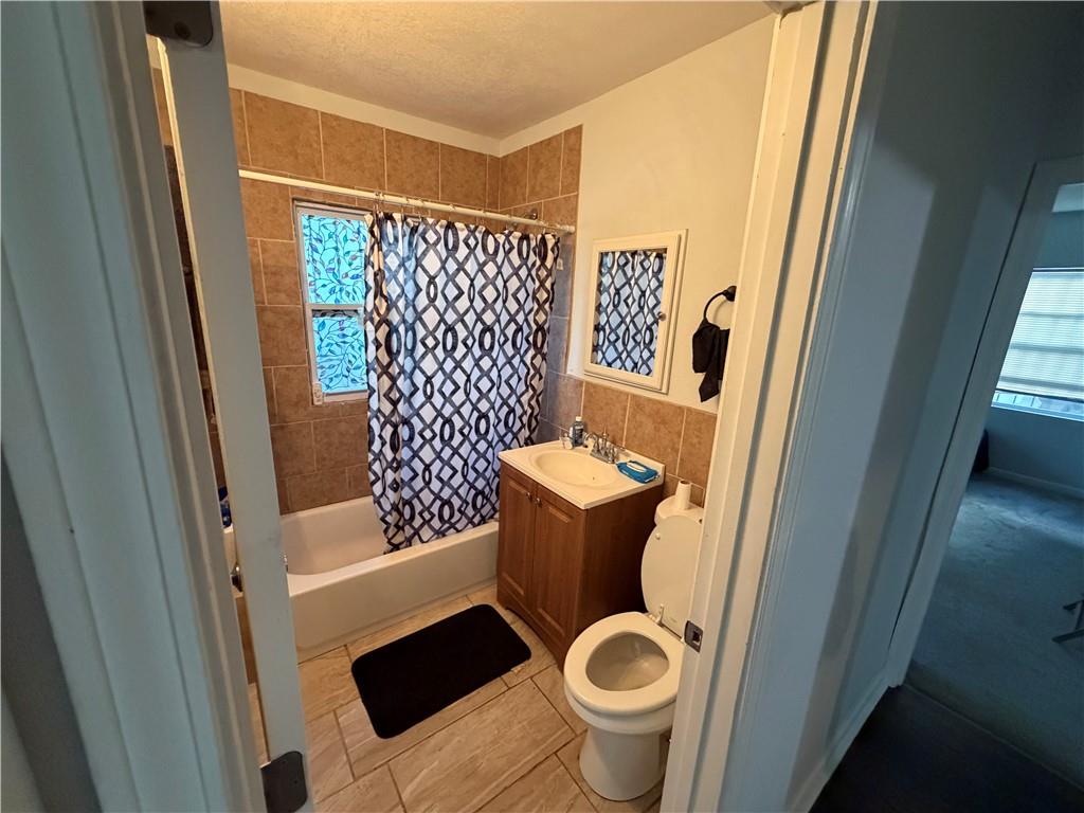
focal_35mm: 14
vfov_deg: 85.7
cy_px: 406
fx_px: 438
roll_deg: -1.6
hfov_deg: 102.1
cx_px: 542
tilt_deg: -15.0
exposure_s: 1/60
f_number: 2.2
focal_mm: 2.22
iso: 800
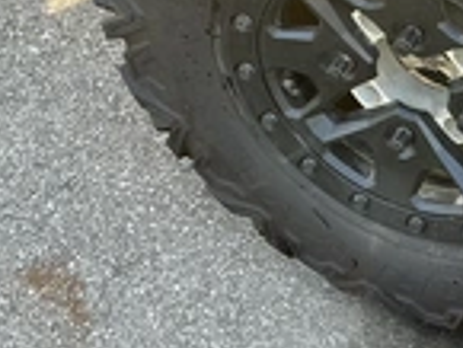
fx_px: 1031
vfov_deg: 18.9
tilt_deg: -40.2
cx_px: 450
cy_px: 38
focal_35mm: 77
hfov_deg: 24.3
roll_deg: +0.5
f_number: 1.8
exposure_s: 1/122
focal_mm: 3
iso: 32
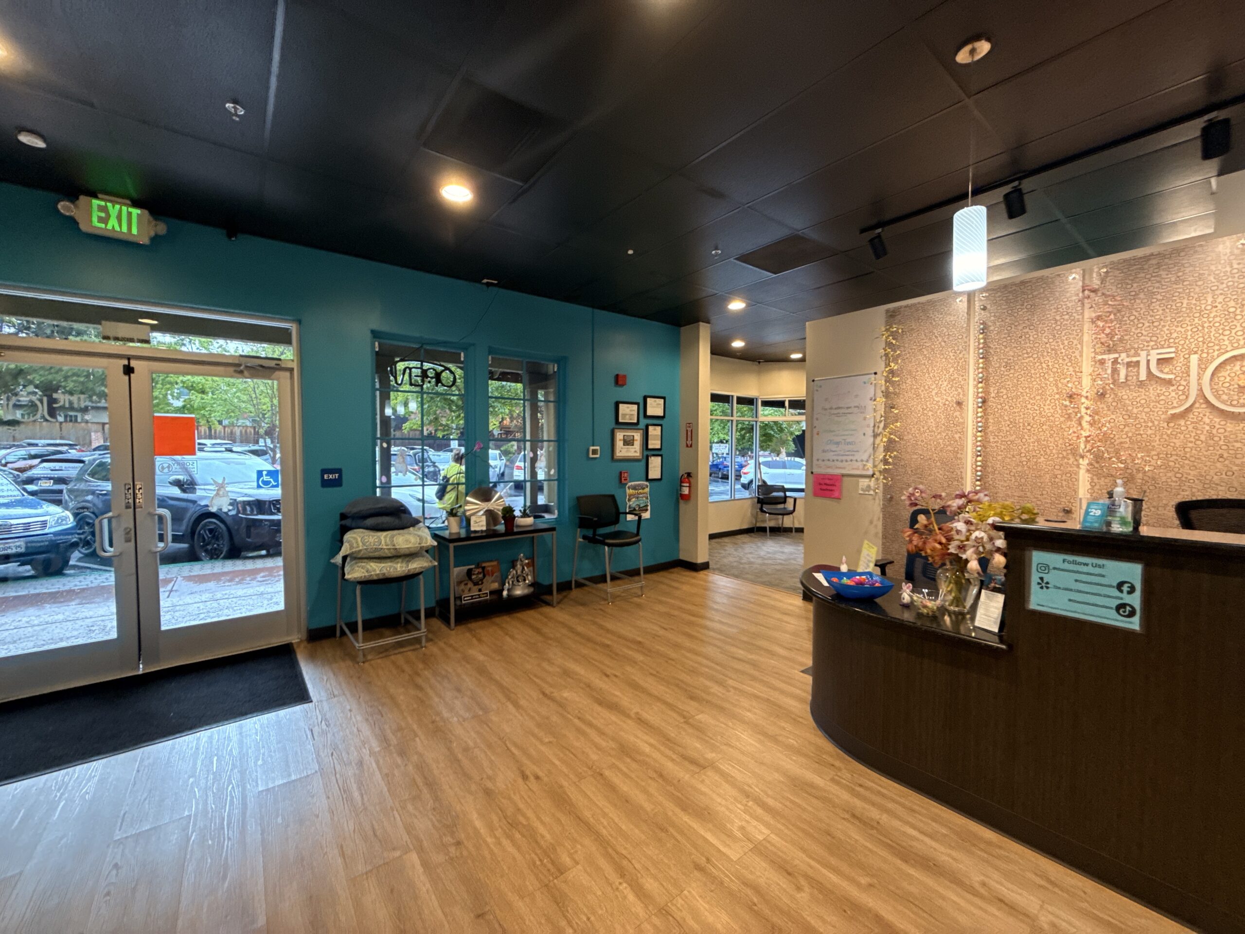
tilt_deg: +0.1
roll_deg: +0.3
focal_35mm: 14
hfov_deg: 102.1
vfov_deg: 85.7
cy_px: 467
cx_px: 622
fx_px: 504
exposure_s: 1/120
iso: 500
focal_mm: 2.22
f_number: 2.2
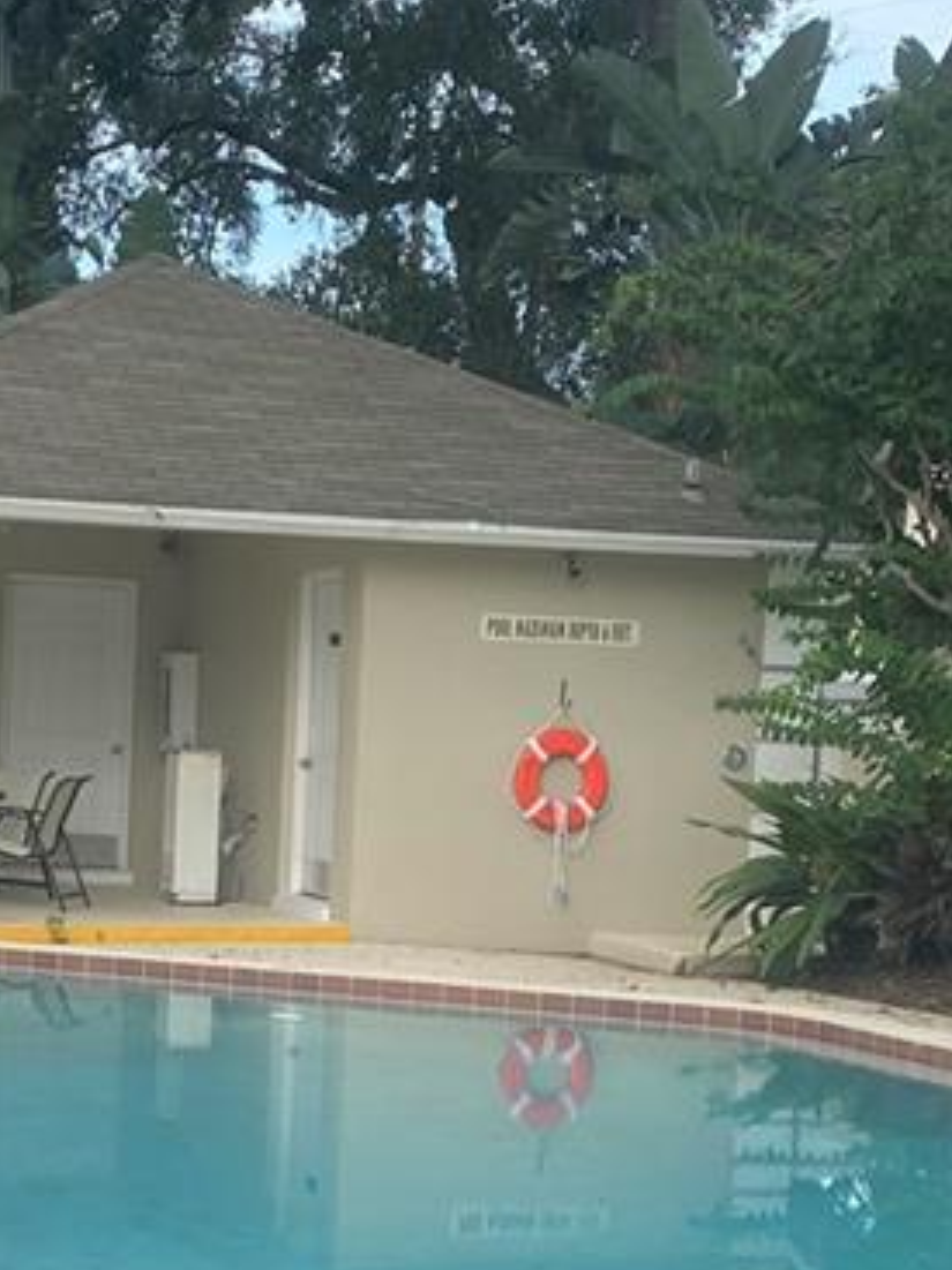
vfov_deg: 22.7
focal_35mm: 85
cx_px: 246
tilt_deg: -4.2
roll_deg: -2.3
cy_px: 1004
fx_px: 3119
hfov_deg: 17.3
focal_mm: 4.25
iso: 32
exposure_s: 1/1258
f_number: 1.8
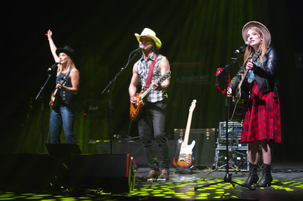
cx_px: 152
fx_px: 589
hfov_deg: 28.9
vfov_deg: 19.4
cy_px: 100
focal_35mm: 70
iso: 3200
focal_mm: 70
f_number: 2.8
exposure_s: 1/80
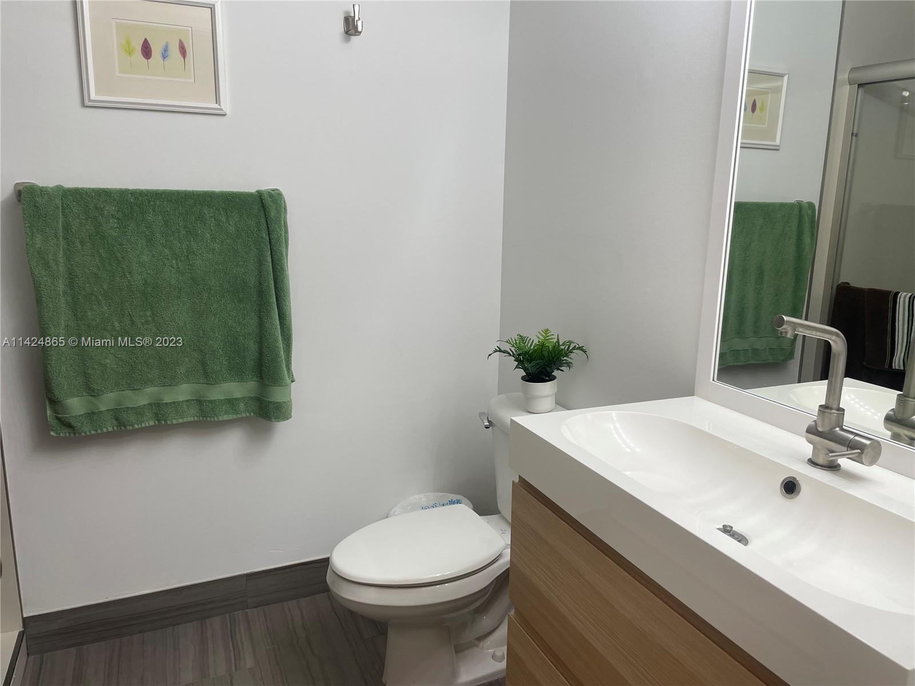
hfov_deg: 67.3
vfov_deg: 53.1
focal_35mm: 26
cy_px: 343
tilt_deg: -10.6
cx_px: 458
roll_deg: -2.4
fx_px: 687
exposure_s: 1/120
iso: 40
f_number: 1.6
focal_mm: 4.2
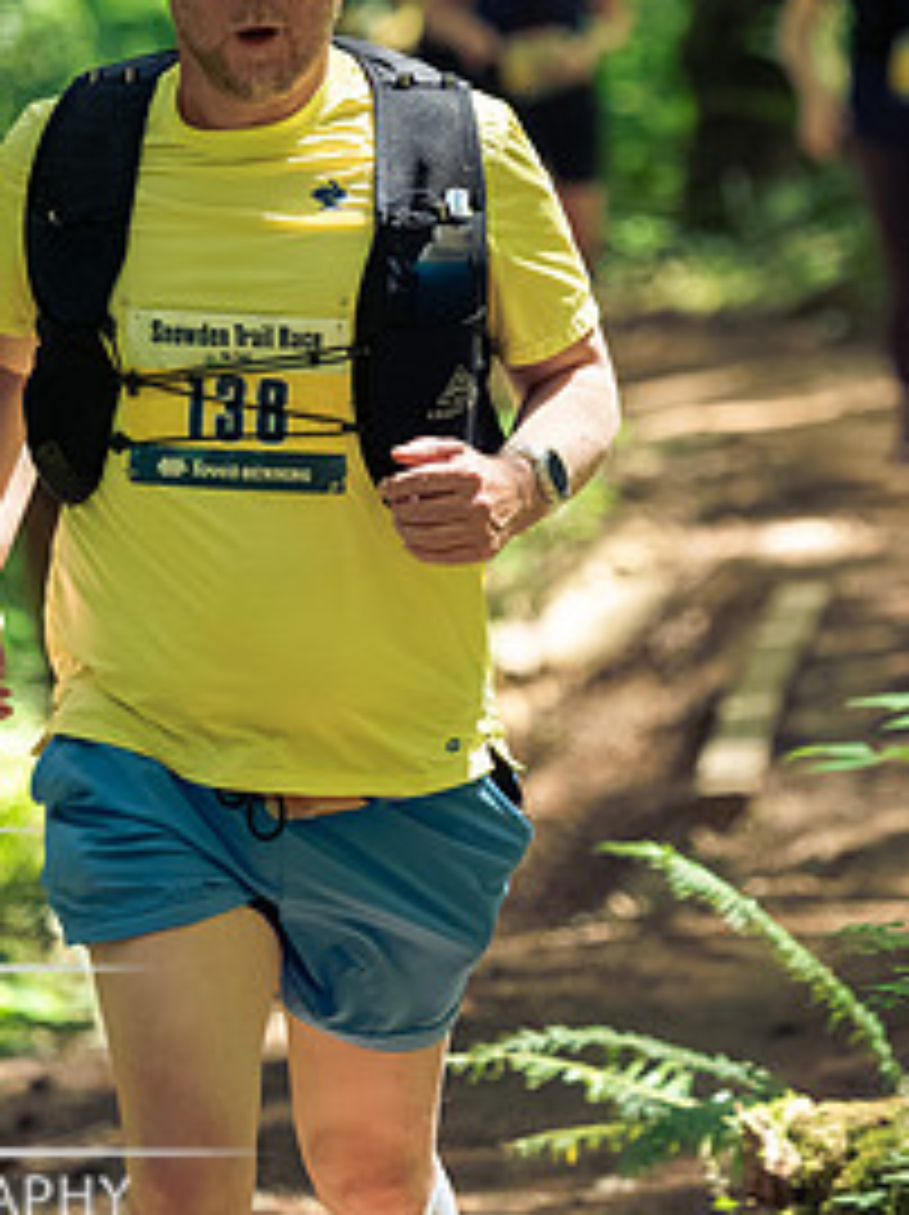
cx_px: 398
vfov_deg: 5.2
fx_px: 13466
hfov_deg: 3.9
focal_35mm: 384
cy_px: 297
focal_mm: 115
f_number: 2.8
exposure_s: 1/800
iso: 3200
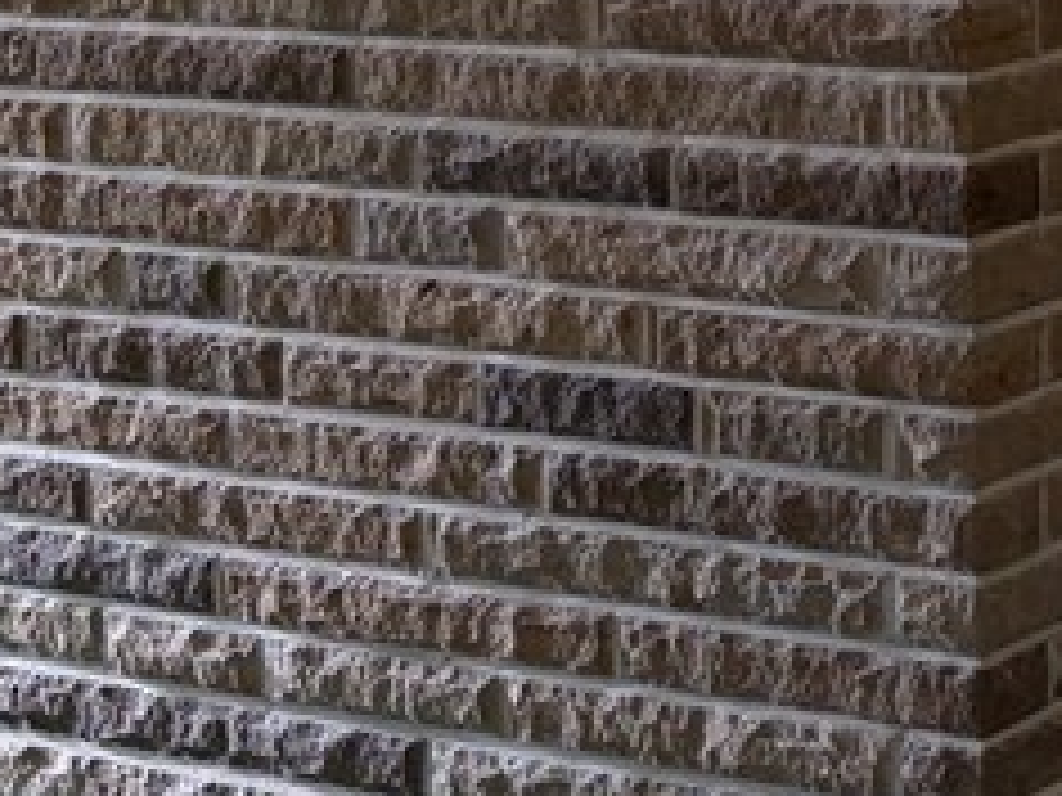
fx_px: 3467
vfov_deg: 12.2
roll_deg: +0.9
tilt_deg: +0.9
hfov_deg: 15.3
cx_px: 1840
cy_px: -544
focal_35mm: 113
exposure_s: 1/65
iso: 125
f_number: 1.6
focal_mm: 5.96
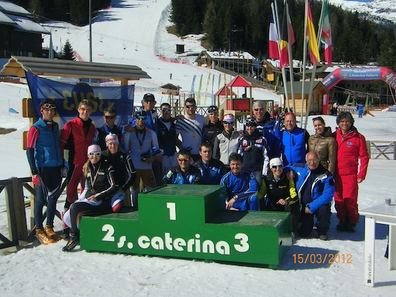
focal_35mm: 46
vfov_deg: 31.5
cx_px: 198
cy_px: 148
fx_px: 526
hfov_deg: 41.2
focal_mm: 8.2
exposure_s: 1/320
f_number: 8.8
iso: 64
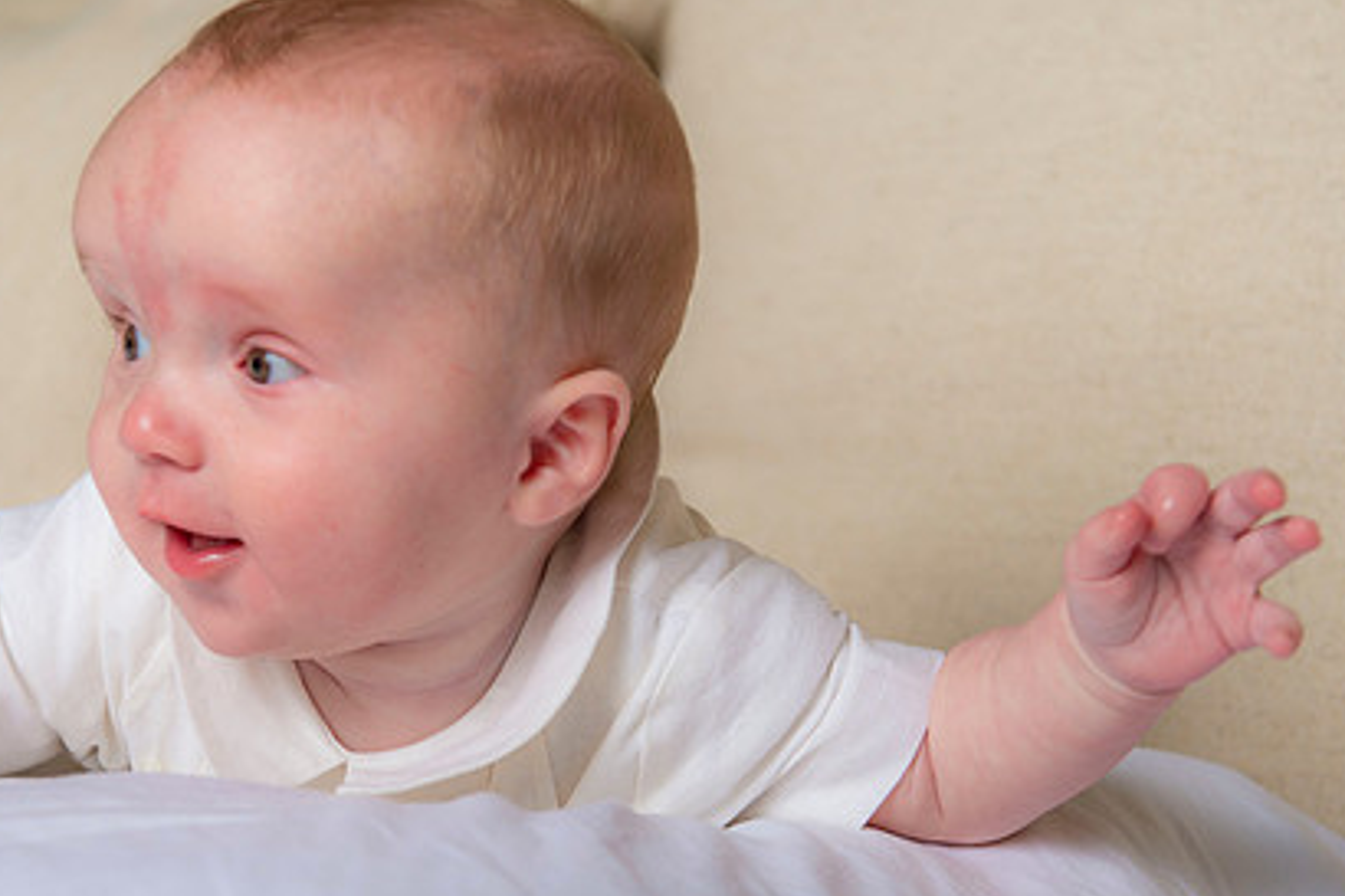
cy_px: 519
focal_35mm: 82
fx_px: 3062
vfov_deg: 16.6
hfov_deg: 24.7
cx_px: 535
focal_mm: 58
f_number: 5
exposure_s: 1/200
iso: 200
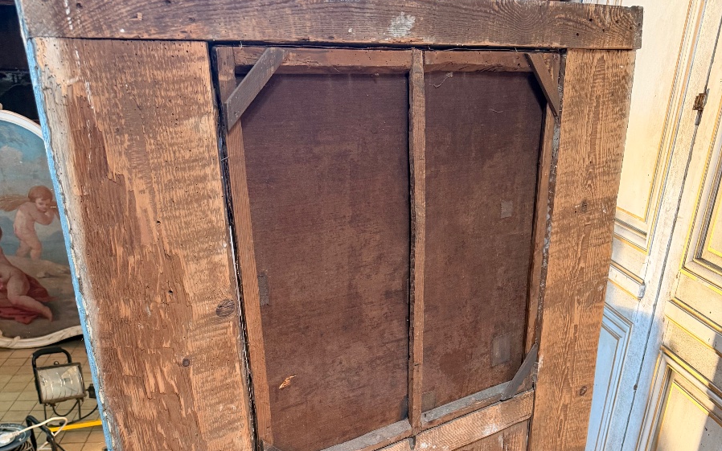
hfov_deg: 56.7
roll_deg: -1.9
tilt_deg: -27.2
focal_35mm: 34
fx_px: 669
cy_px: 424
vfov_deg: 34.7
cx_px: 361
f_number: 1.78
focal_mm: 6.76
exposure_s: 1/60
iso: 250
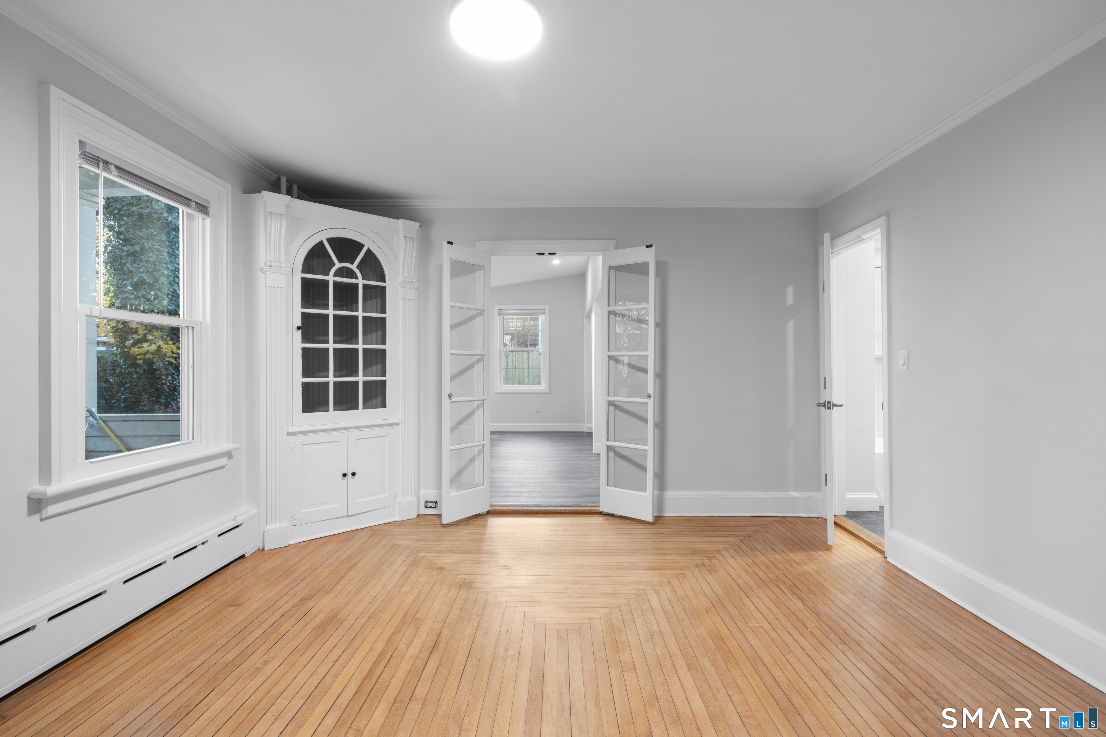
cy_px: 368
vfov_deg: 73.7
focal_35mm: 16
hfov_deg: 96.7
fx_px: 492
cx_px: 553
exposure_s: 3.2
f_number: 10
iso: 200
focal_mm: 16
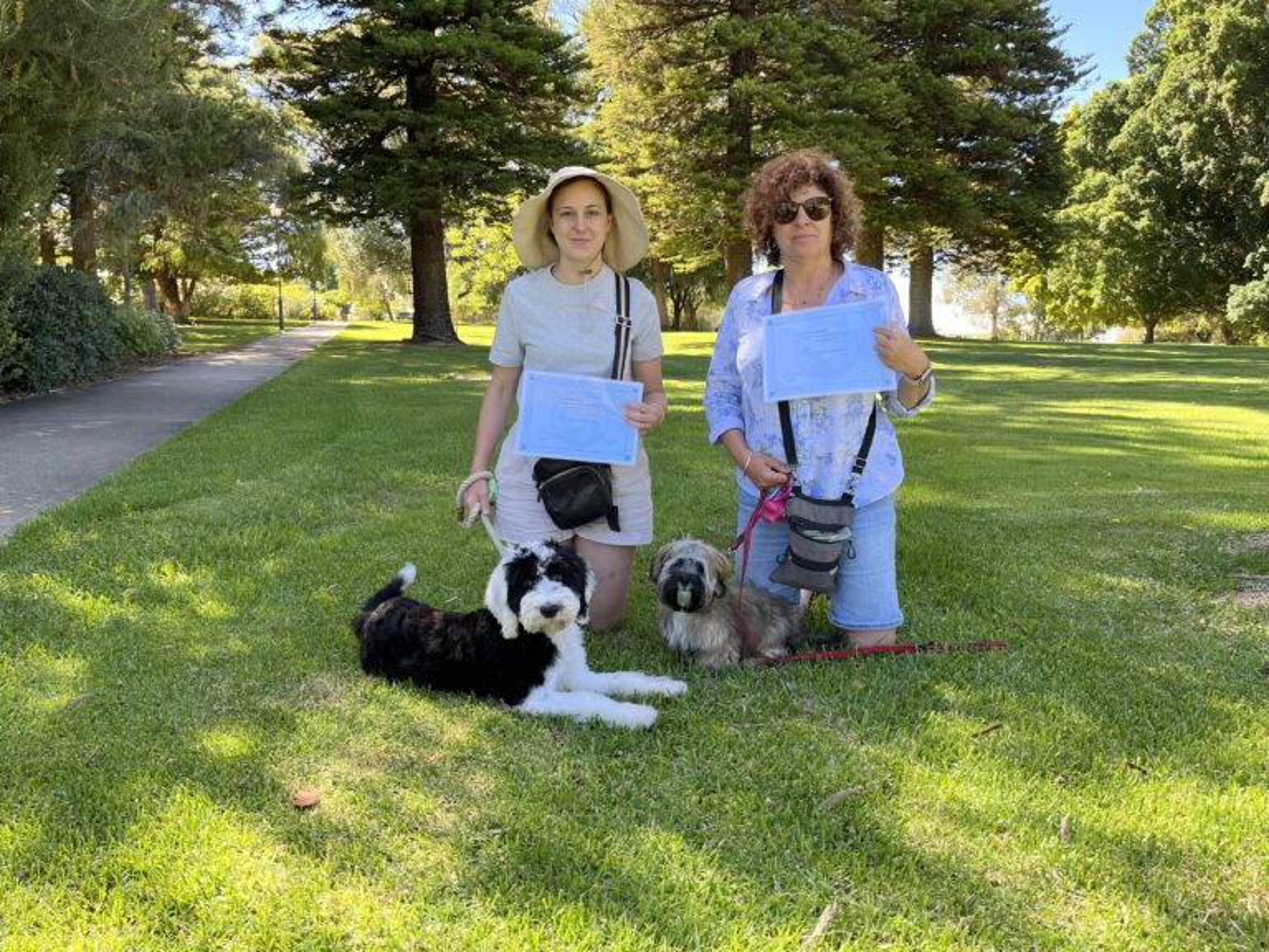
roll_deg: -0.4
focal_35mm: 26
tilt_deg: -9.2
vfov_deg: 53.1
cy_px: 476
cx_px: 634
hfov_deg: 67.3
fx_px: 953
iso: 50
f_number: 1.6
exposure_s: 1/306
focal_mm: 5.1
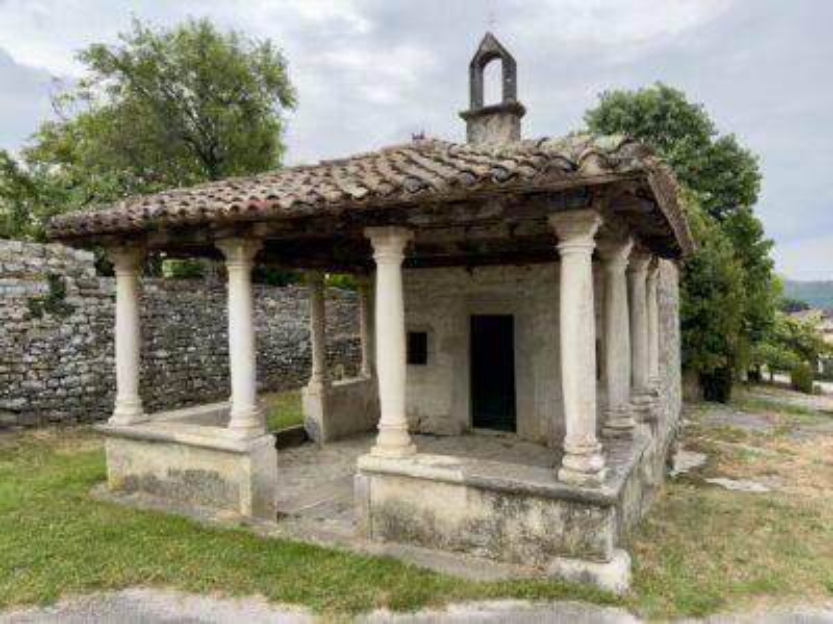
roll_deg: +0.7
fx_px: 578
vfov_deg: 56.8
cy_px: 312
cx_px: 416
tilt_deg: -1.0
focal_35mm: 24
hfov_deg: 71.6
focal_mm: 6.76
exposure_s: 1/1969
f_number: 1.78
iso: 64
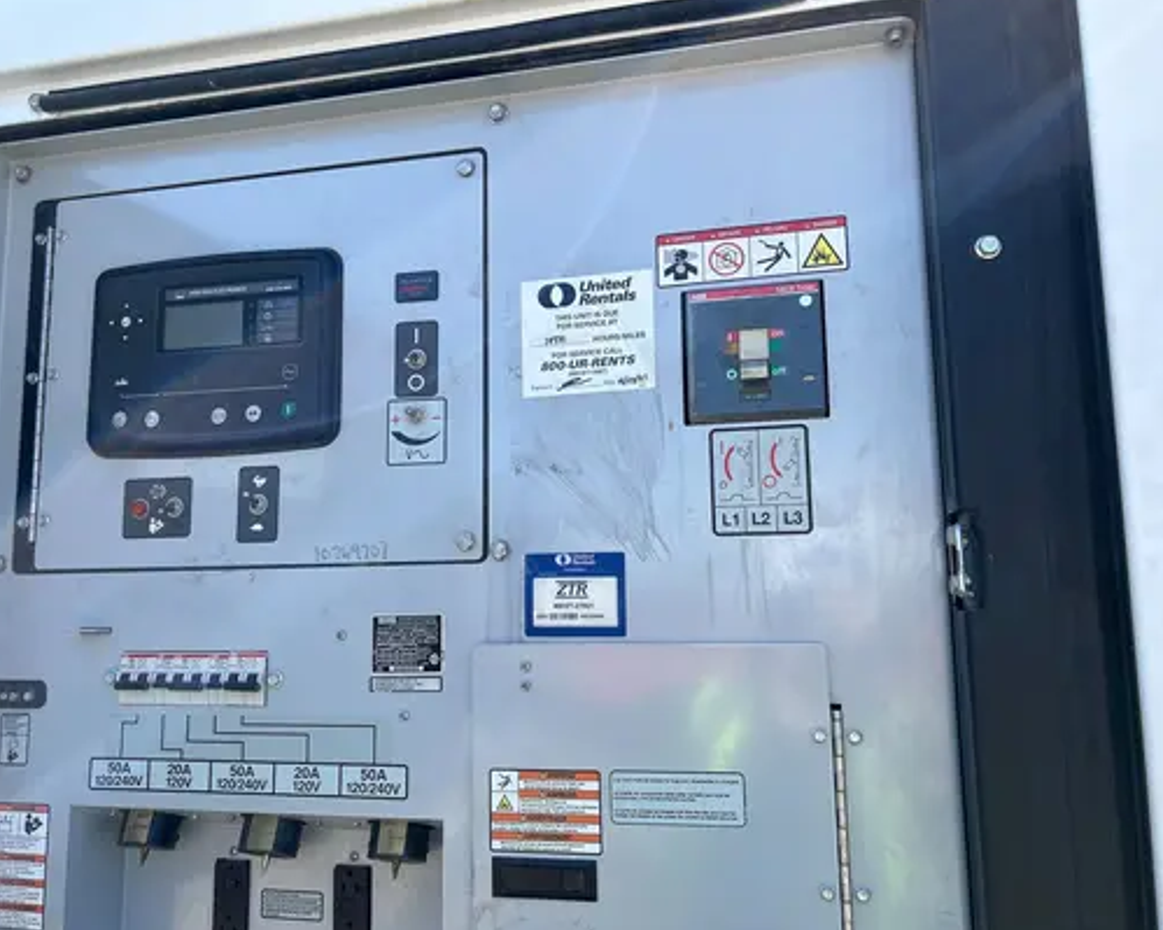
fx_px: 964
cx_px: 545
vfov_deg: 51.5
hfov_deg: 62.2
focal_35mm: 28
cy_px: 465
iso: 50
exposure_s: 1/1295
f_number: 1.5
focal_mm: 5.7
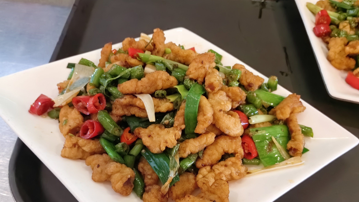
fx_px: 286
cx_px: 182
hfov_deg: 64.3
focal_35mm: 30
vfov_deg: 38.7
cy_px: 125
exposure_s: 1/33.3
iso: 640
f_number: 2
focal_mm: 5.75
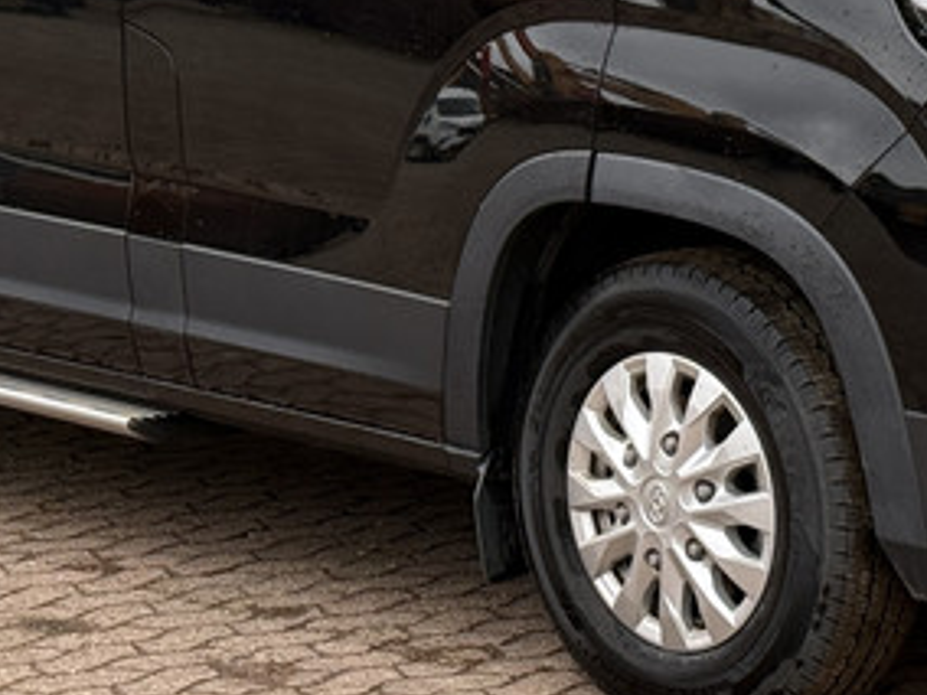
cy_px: -41
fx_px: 4070
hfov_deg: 13.0
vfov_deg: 9.7
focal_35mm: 152
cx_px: 545
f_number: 1.78
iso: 64
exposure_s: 1/337
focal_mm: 6.76
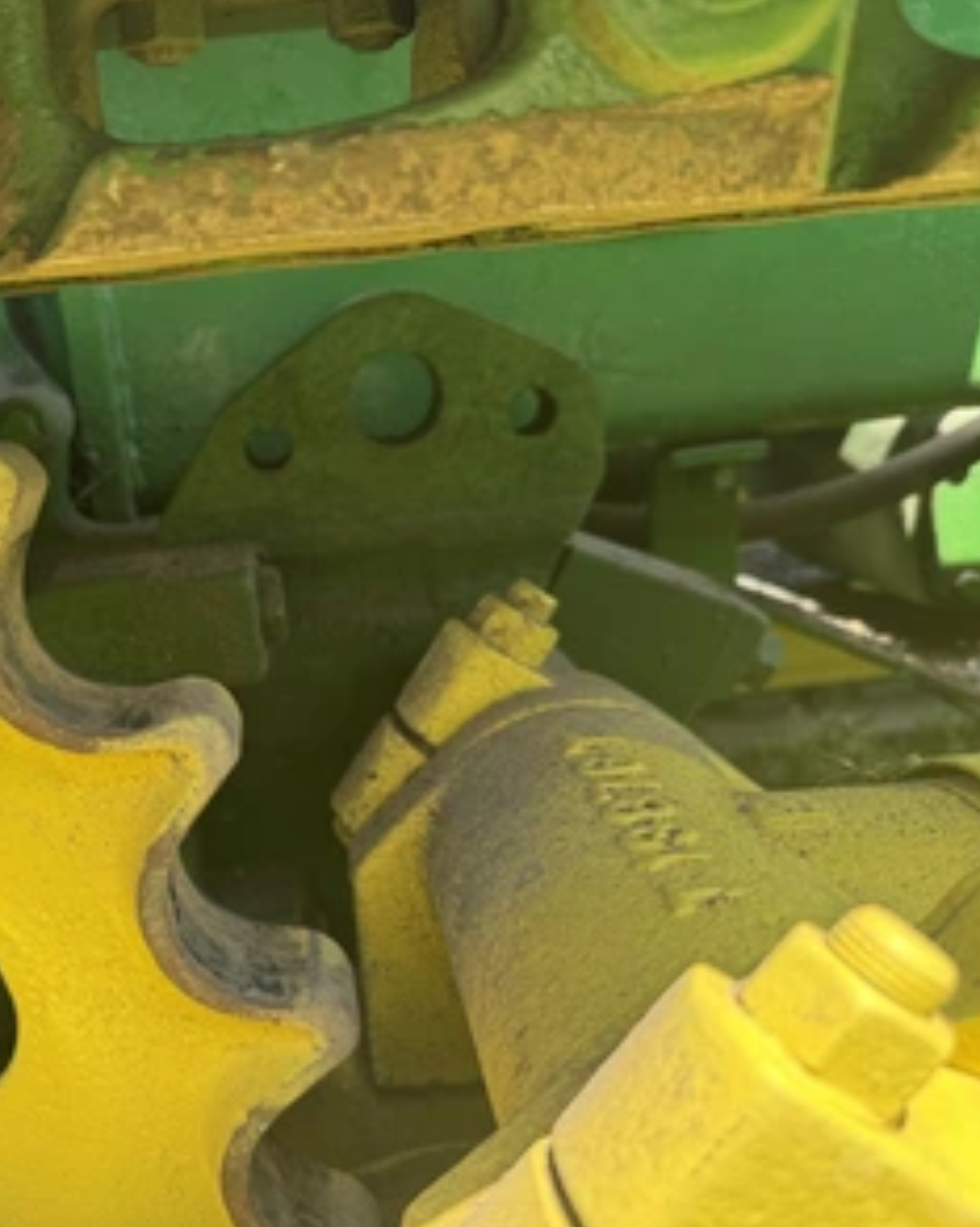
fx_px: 1161
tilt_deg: -13.8
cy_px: 611
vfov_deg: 55.7
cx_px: 193
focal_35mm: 32
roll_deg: +9.3
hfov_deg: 43.6
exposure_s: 1/474
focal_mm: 6.76
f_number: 1.78
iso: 80
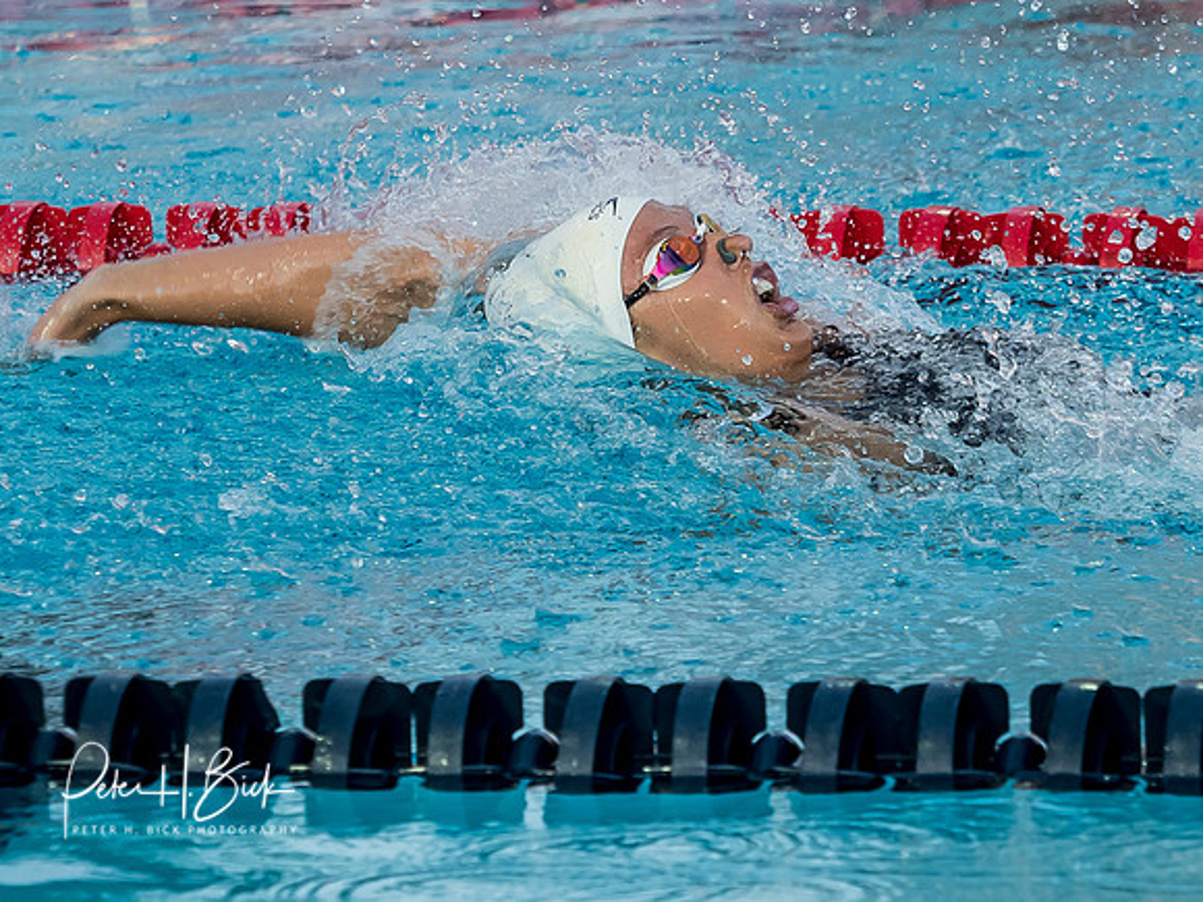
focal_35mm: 369
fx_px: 12825
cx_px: 917
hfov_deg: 5.4
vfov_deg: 4.0
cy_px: 295
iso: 500
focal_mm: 82
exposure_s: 1/1000
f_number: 3.5
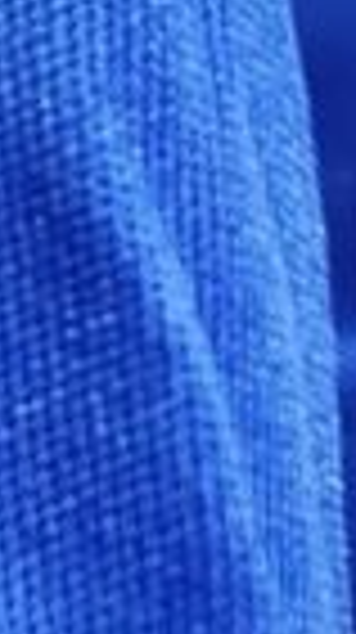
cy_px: -944
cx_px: -415
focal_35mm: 161
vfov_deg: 11.0
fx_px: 2710
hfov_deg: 7.2
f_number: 1.5
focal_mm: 4.3
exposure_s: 1/19
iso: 640
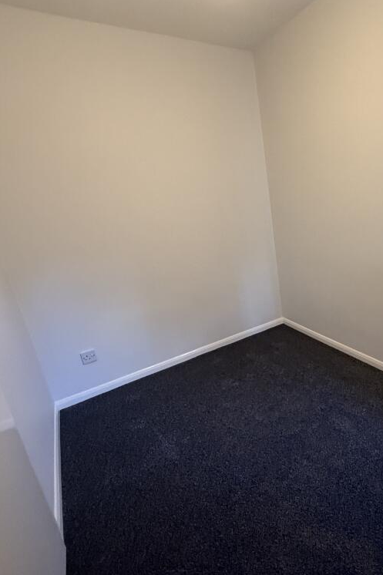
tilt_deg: -15.3
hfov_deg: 58.2
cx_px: 294
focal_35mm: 20
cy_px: 281
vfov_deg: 84.0
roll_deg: +5.2
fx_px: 319
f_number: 2.2
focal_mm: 2.22
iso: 320
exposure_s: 1/91
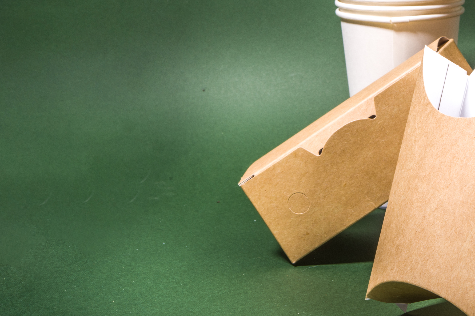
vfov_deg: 13.6
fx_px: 1319
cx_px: 412
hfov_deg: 20.1
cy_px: 46
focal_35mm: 100
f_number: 25
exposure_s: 1/200
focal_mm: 50
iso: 100
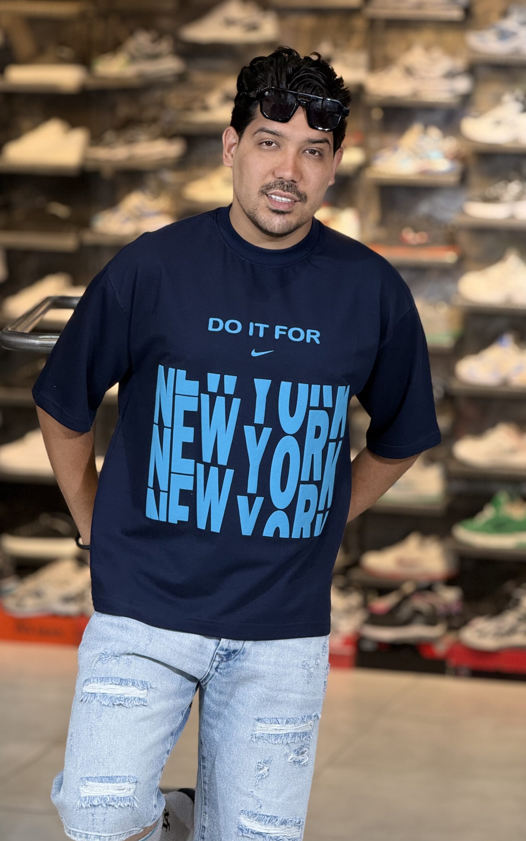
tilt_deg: -5.3
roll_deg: -2.1
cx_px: 234
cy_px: 422
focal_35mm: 128
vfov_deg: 16.3
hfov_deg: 10.2
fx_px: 2936
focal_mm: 15.66
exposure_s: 1/100
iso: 200
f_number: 2.8
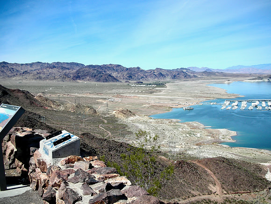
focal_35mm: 35
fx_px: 274
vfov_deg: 40.7
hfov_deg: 52.6
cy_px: 102
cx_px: 136
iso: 50
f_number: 8.5
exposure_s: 1/105
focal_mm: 5.8
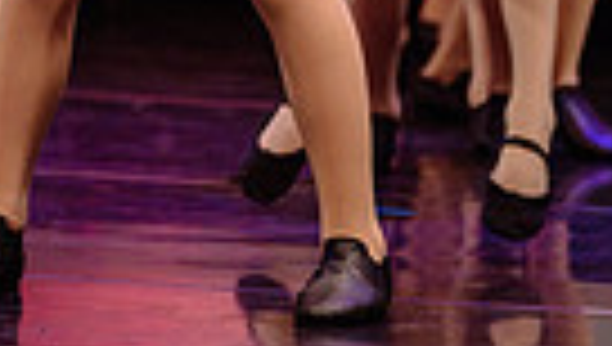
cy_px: -576
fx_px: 11280
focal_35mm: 694
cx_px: -220
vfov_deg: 1.8
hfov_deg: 3.1
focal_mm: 145
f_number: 2.8
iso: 1600
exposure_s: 1/320
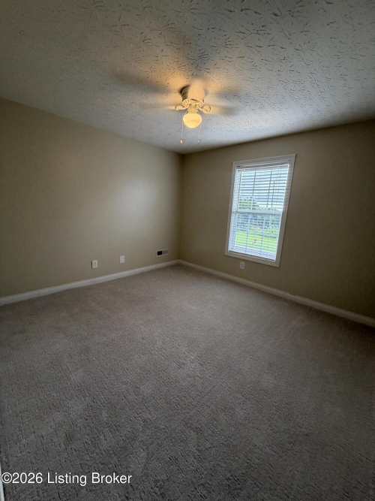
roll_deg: -3.4
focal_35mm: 14
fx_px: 202
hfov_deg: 85.7
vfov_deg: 102.1
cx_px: 188
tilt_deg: -11.6
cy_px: 250
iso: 160
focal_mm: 2.22
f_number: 2.2
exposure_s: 1/60
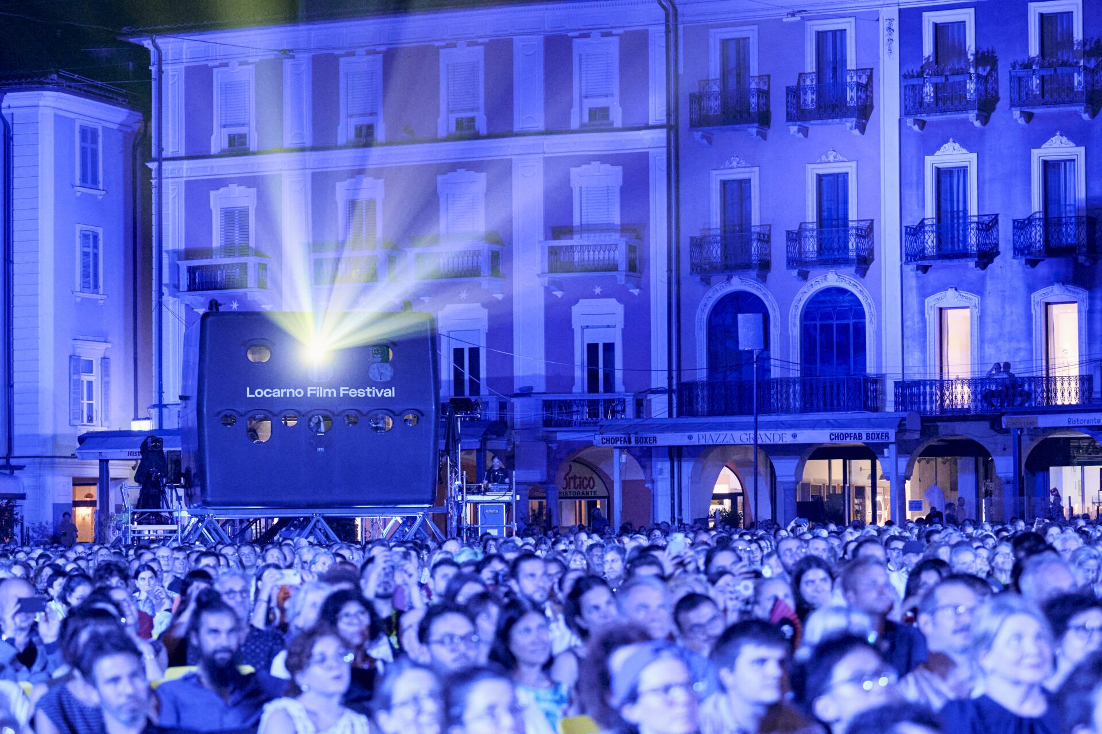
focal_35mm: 105
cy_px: 367
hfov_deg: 19.5
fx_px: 3213
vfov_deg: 13.0
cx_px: 551
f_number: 2.8
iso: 8000
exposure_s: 1/100
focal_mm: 70
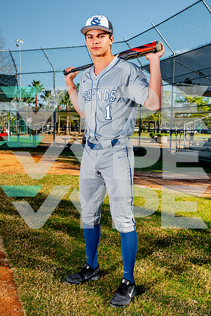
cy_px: 158
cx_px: 106
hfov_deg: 36.9
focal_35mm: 36
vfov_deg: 53.1
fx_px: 316
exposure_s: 1/200
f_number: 7.1
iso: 125
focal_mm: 36
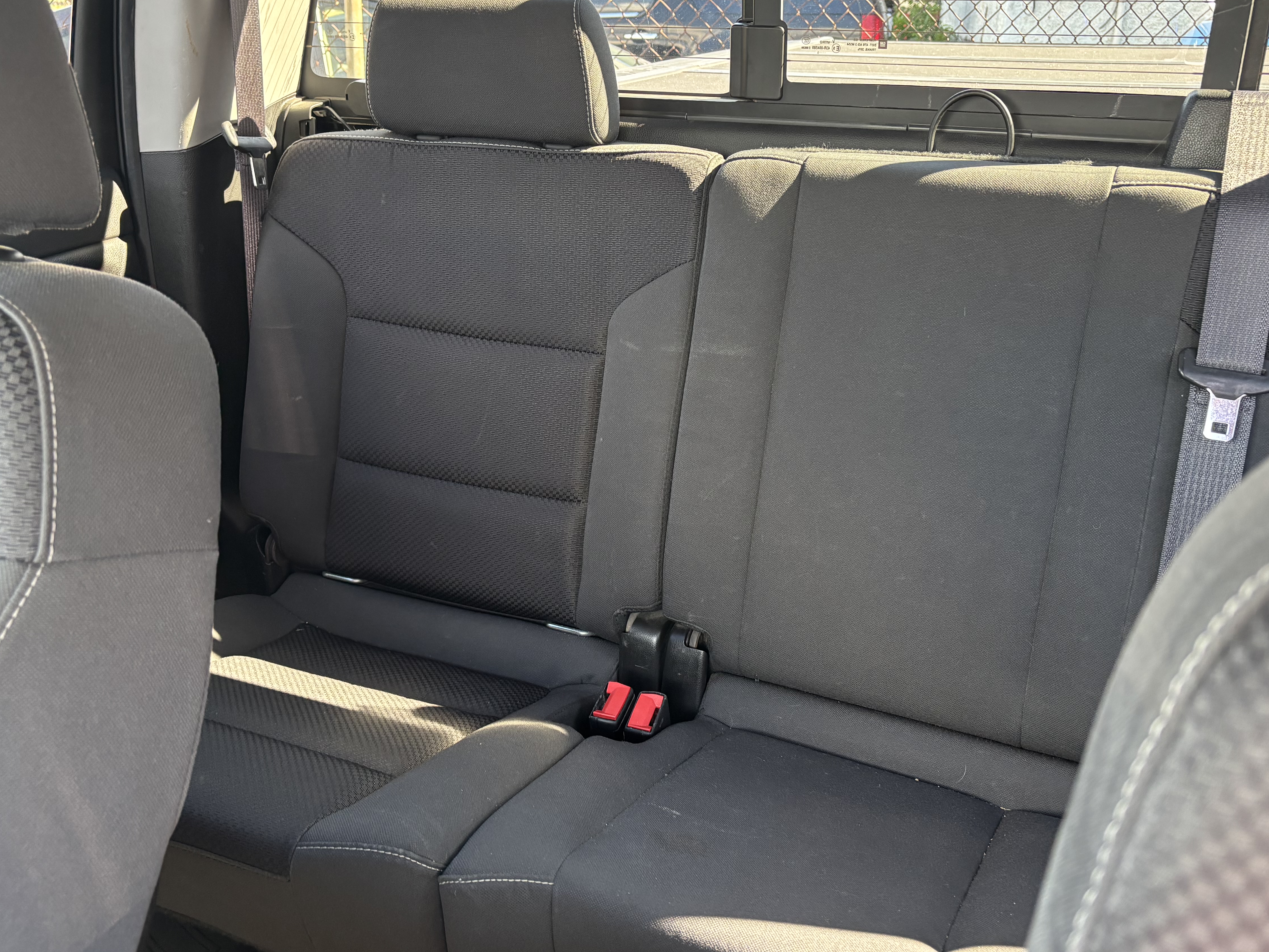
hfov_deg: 55.3
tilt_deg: -22.2
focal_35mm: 33
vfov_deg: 42.9
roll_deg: -2.5
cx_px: 645
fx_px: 1210
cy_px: 479
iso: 200
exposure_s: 1/60
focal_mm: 5.96
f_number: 1.6
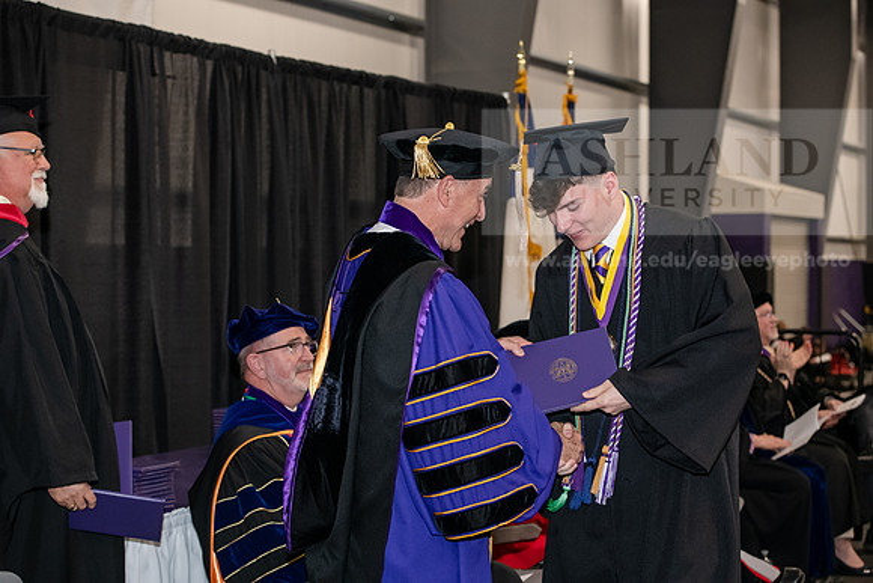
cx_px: 436
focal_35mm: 70
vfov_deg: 19.5
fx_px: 1698
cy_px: 292
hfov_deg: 28.8
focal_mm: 70
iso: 2500
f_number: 5
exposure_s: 1/200
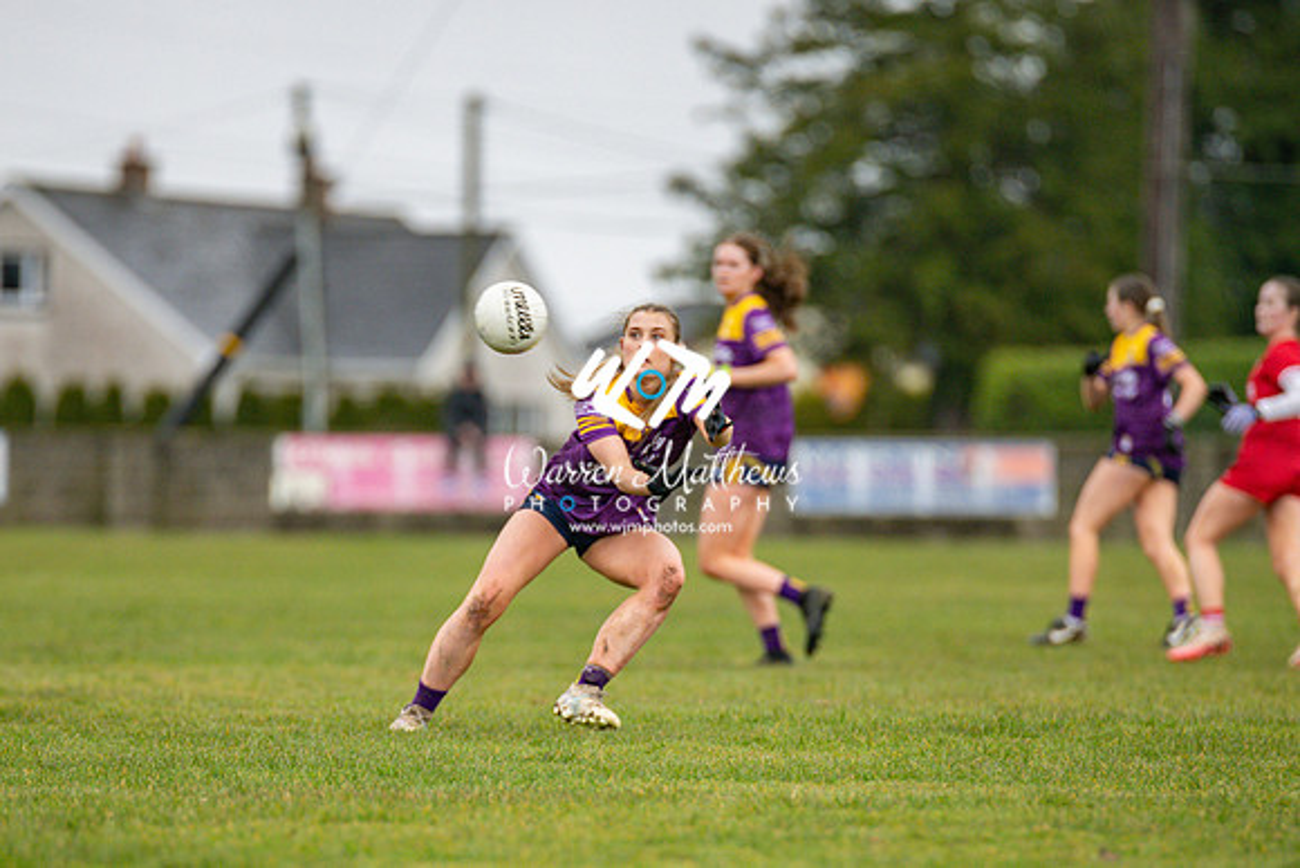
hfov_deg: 4.6
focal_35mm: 452
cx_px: 575
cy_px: 637
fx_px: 16327
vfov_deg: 3.0
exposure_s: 1/1000
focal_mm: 300
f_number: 2.8
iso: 400
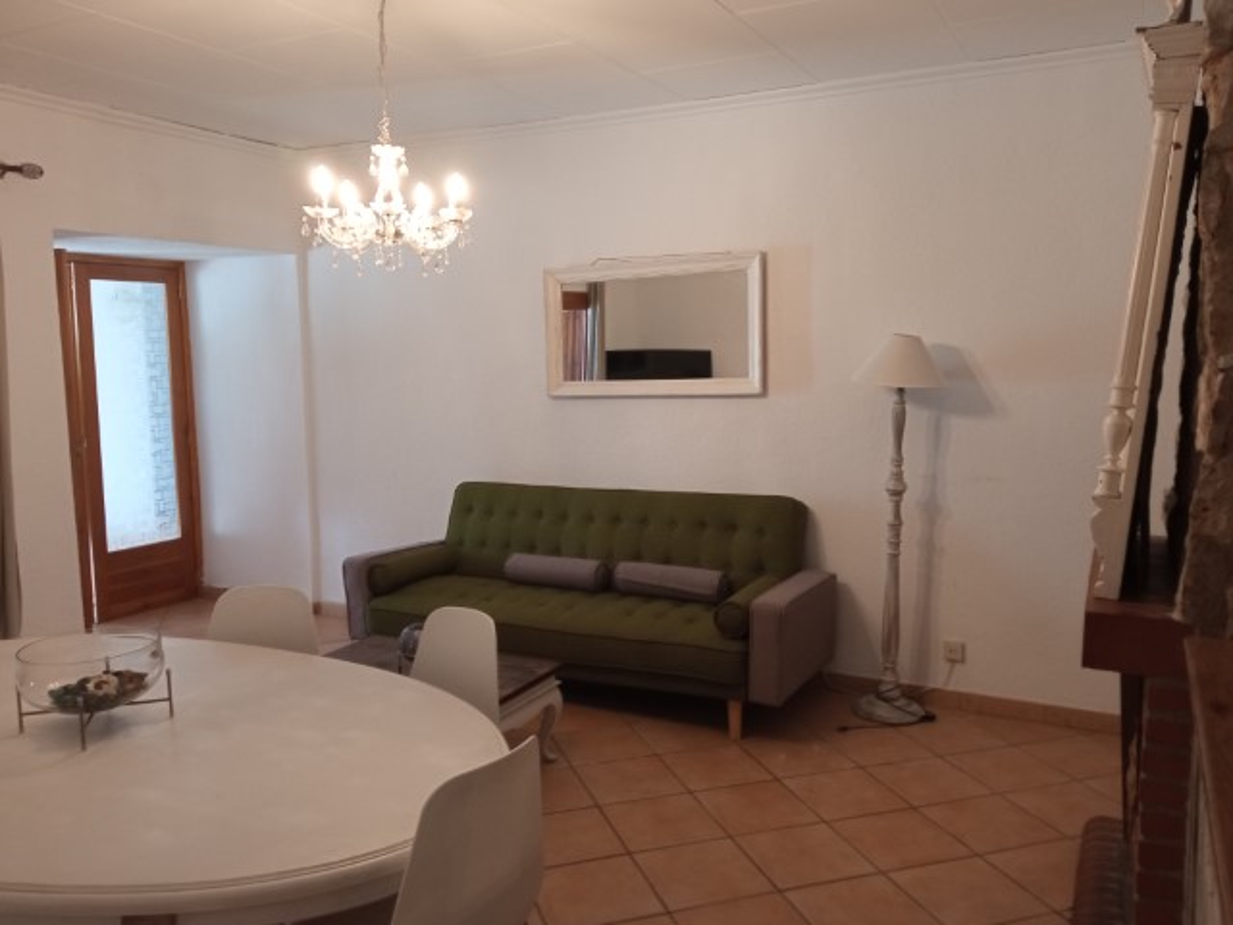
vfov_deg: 51.4
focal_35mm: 27
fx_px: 962
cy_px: 462
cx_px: 616
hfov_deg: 65.3
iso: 440
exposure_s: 1/33.3
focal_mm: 3.79
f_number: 2.2
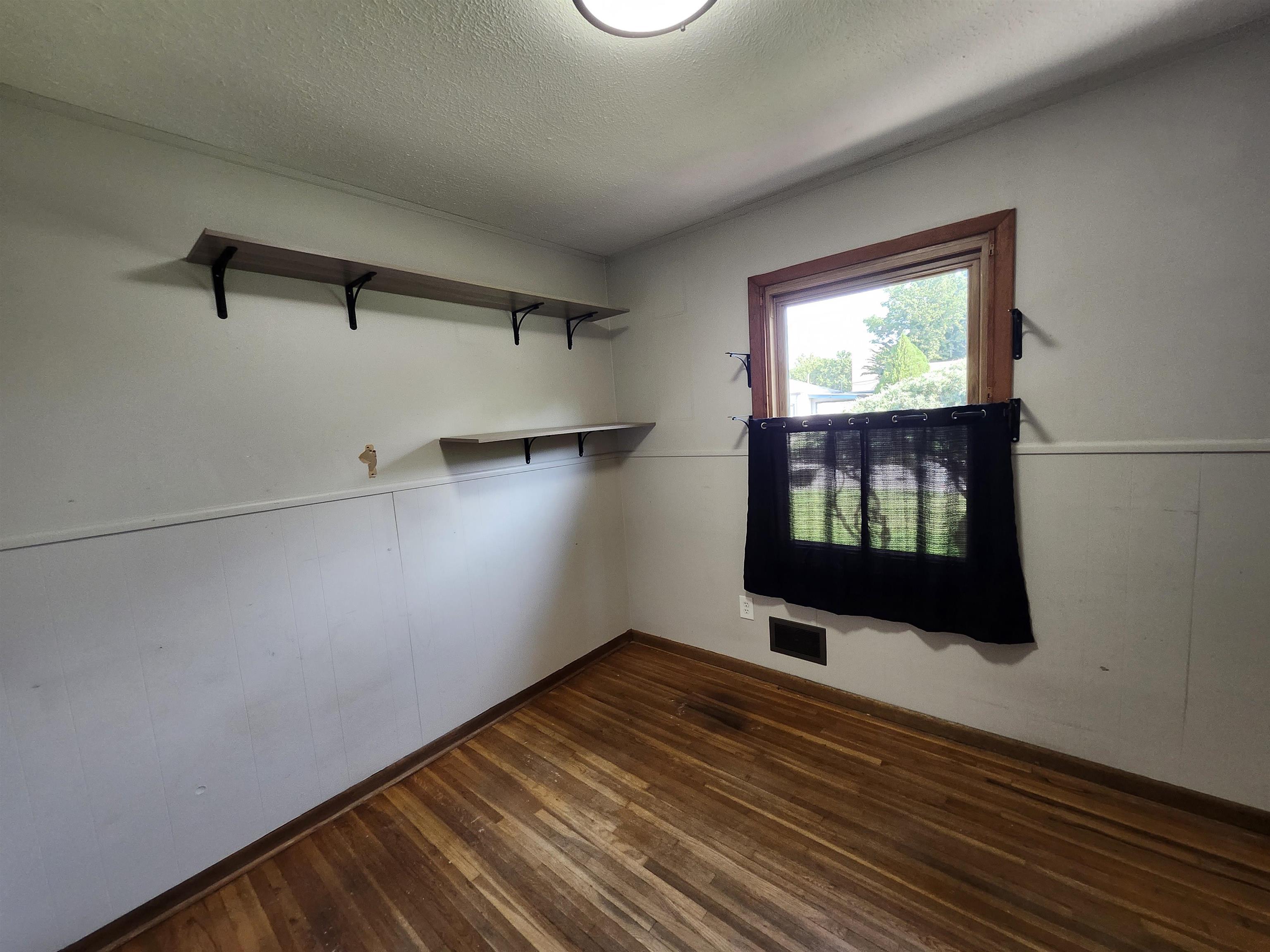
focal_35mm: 13
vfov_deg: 89.9
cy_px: 476
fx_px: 477
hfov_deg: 106.2
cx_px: 635
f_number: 2.2
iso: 200
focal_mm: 1.74
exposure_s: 1/60
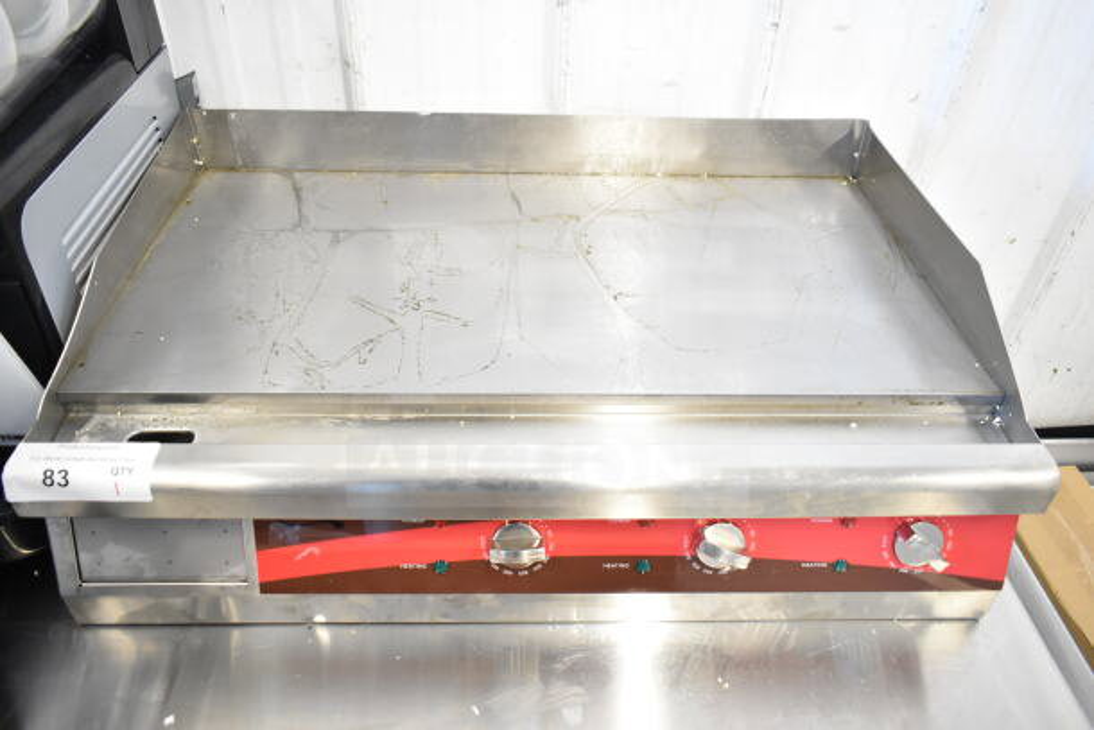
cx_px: 547
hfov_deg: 67.4
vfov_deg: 48.0
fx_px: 821
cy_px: 365
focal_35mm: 27
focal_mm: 18
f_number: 4
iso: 1600
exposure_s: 1/60
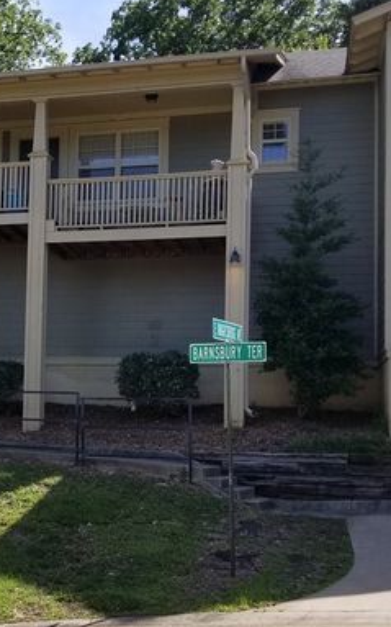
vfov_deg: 41.8
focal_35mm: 48
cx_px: -8
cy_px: 348
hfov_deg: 25.4
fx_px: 819
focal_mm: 4.25
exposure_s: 1/1621
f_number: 1.7
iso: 50
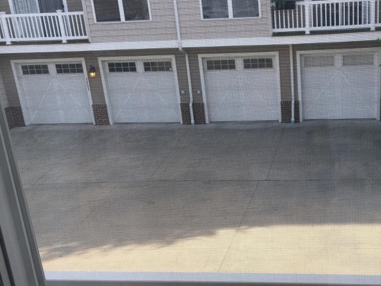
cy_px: 190
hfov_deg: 37.4
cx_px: 279
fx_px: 550
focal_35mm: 50
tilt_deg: -19.0
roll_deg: +2.9
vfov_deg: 28.9
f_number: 2.2
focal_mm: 4.15
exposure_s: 1/349
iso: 25
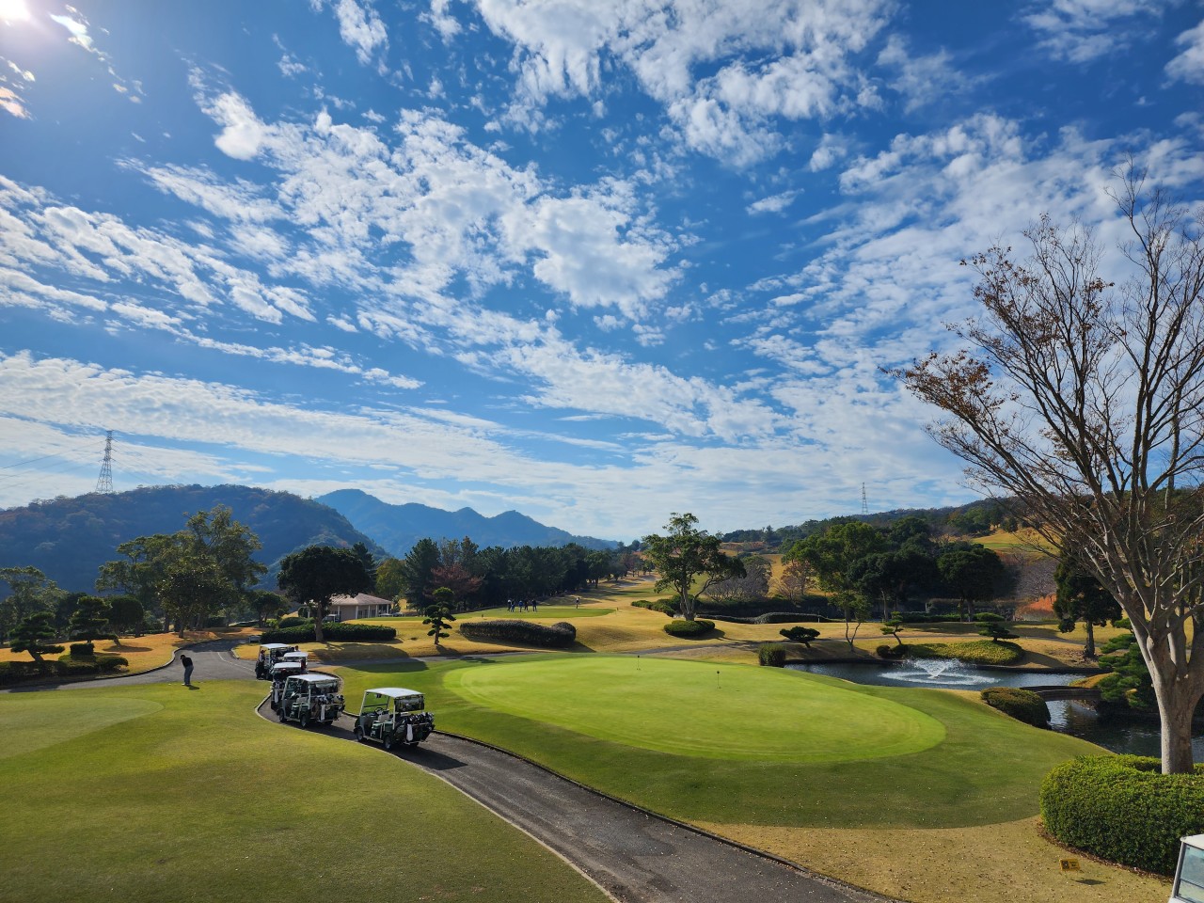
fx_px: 800
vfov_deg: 58.9
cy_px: 452
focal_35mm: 23
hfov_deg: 73.9
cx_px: 602
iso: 12
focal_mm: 6.4
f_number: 1.8
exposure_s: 1/4202
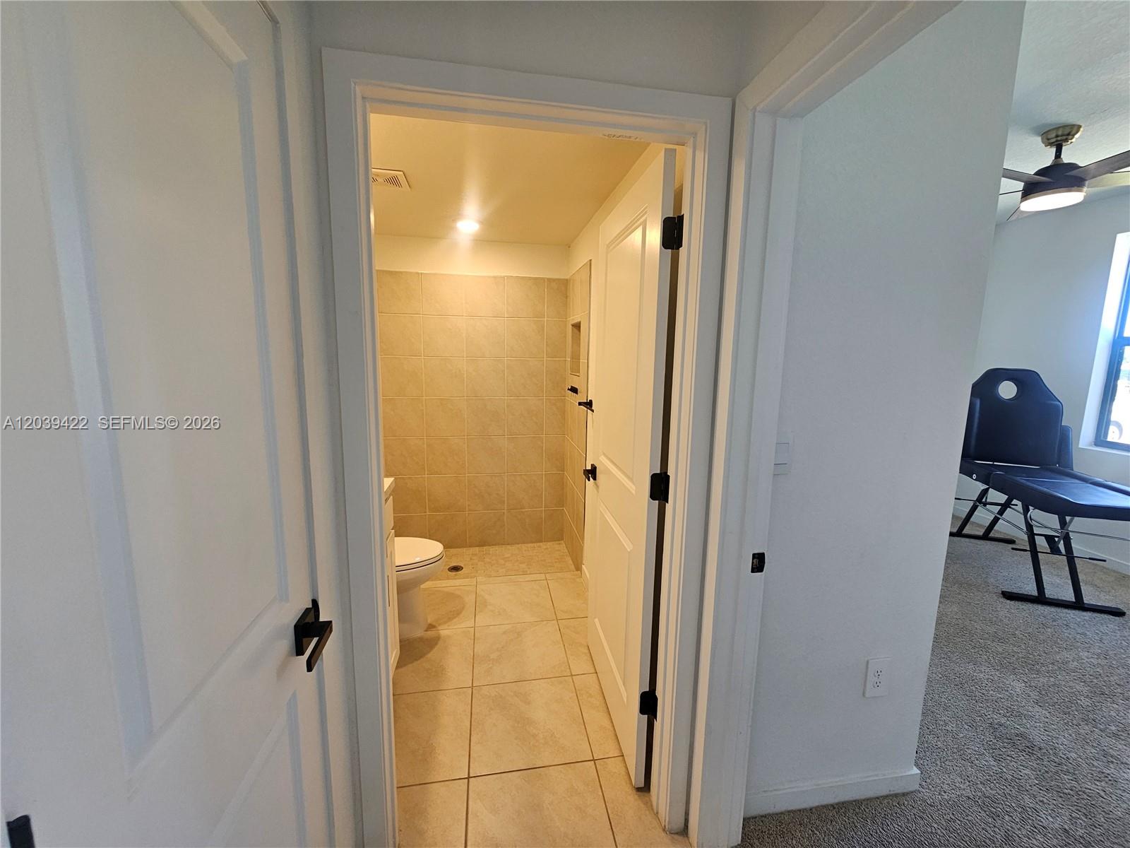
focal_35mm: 13
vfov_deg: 89.9
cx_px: 565
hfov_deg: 106.2
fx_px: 424
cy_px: 424
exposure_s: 1/60
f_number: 2.2
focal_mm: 2.2
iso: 125
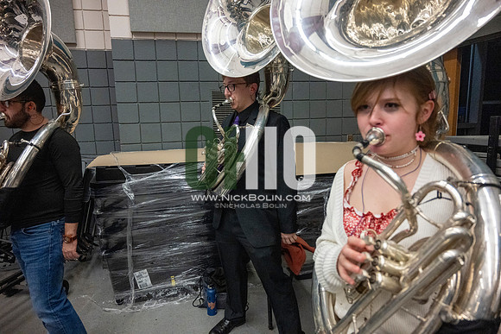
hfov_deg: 73.7
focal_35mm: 24
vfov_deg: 53.2
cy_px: 167
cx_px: 250
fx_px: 334
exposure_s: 1/500
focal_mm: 24
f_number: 4
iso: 10000
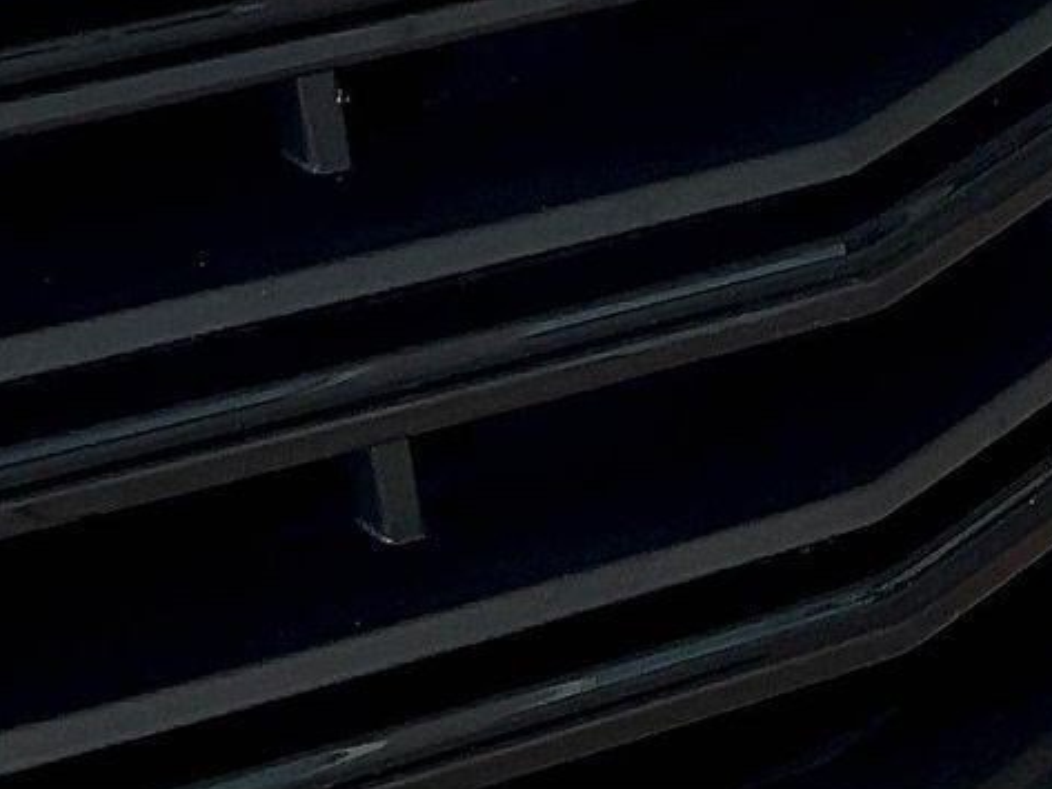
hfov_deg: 19.9
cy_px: -533
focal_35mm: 98
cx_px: 298
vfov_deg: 13.8
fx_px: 2979
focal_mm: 3
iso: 16
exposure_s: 1/229
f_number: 1.8
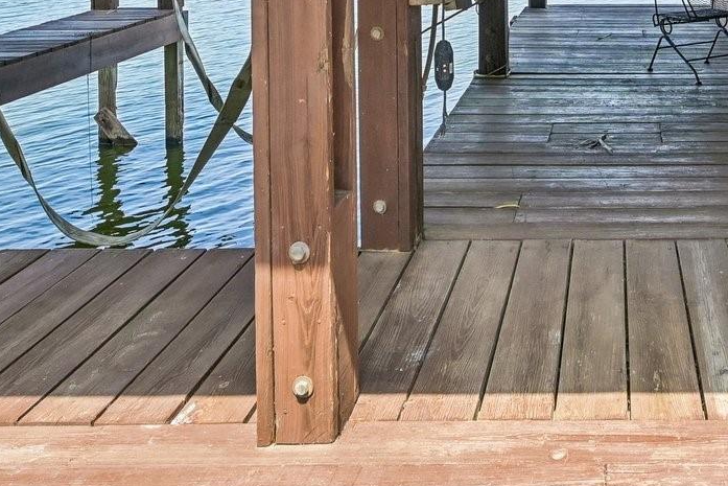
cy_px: -117
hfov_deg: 39.7
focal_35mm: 47
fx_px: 951
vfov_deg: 25.4
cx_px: 612
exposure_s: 1/250
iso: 400
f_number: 8
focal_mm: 16
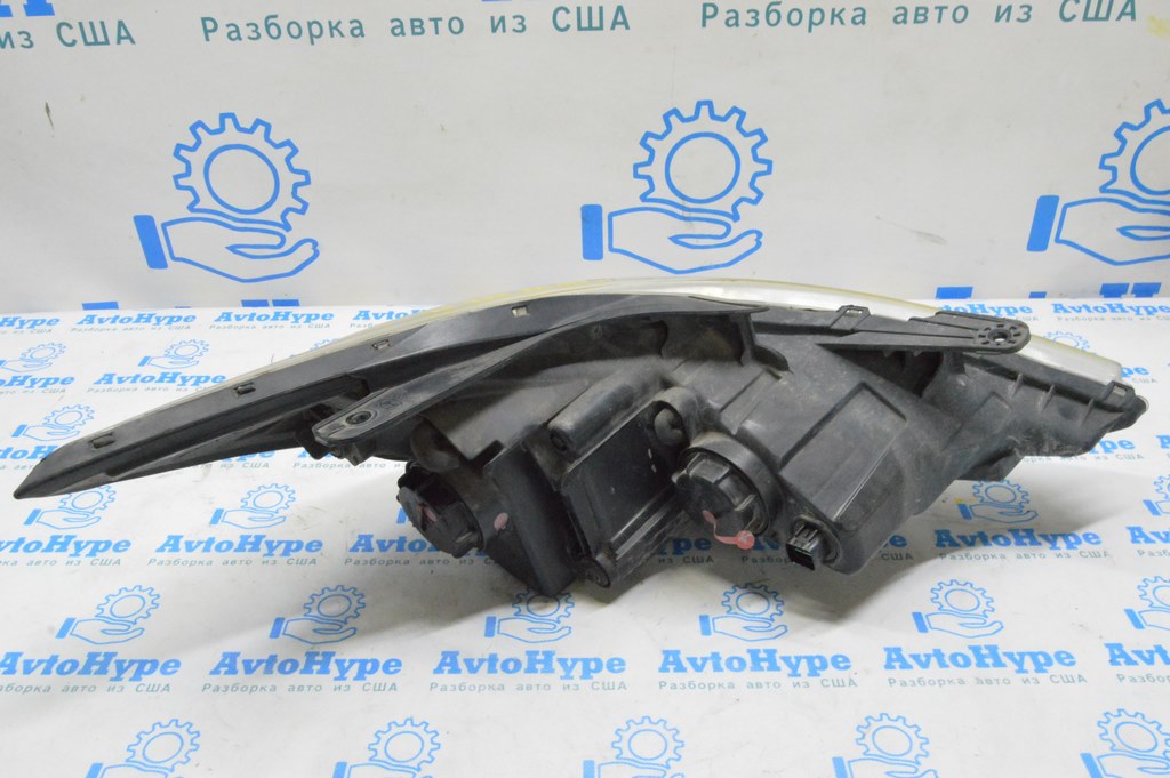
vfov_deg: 39.9
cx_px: 585
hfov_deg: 57.3
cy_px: 389
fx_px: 1072
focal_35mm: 33
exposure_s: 1/15
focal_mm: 22
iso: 6400
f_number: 20
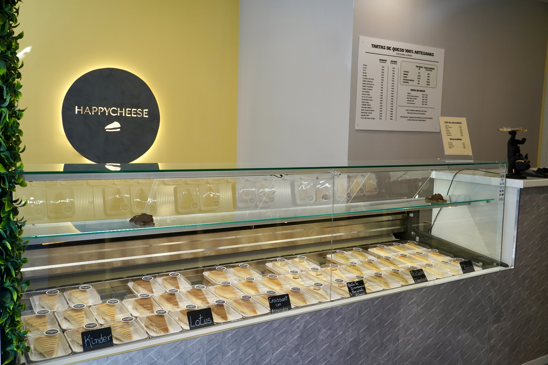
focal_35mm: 34
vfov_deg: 38.4
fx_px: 525
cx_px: 274
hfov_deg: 55.1
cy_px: 182
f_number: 4
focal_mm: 23
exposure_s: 1/160
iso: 400
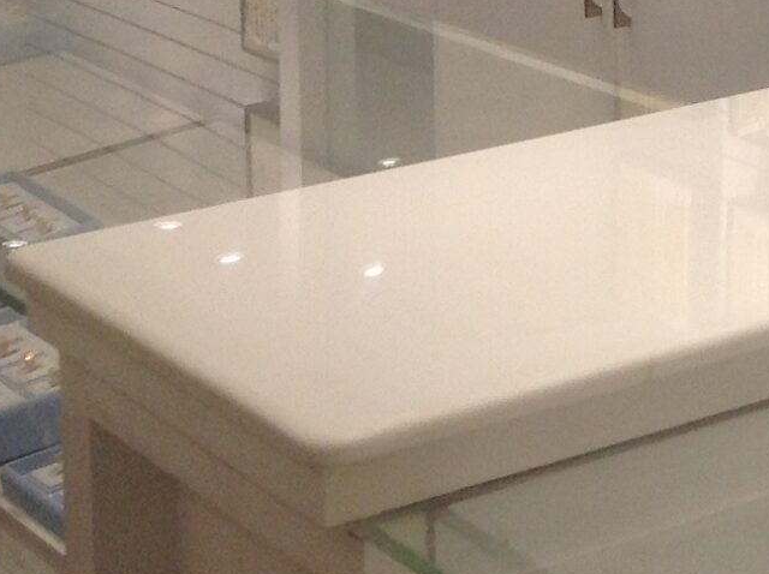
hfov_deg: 12.6
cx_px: 1468
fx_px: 3105
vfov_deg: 10.0
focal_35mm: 140
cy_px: -472
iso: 50
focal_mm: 4.28
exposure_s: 1/226
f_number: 2.4
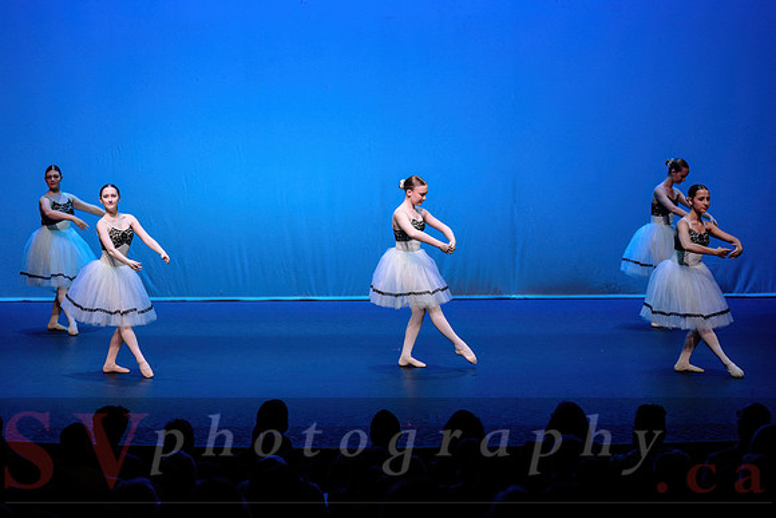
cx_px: 337
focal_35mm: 97
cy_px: 229
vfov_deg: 14.1
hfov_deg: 21.0
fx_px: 2092
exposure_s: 1/320
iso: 1250
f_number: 2.8
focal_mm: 85
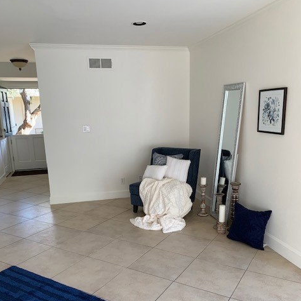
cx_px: 150
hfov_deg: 52.5
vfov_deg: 51.9
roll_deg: +1.8
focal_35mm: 31
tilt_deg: -14.9
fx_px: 305
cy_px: 189
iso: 100
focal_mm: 4.25
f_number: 1.8
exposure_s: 1/72
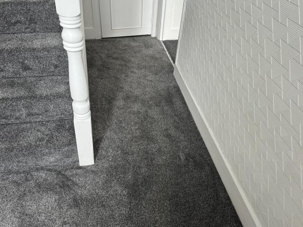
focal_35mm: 28
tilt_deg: -39.4
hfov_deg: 63.4
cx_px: 138
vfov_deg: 49.7
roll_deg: -0.8
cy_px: 103
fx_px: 245
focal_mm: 6.86
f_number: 1.78
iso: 200
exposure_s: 1/66
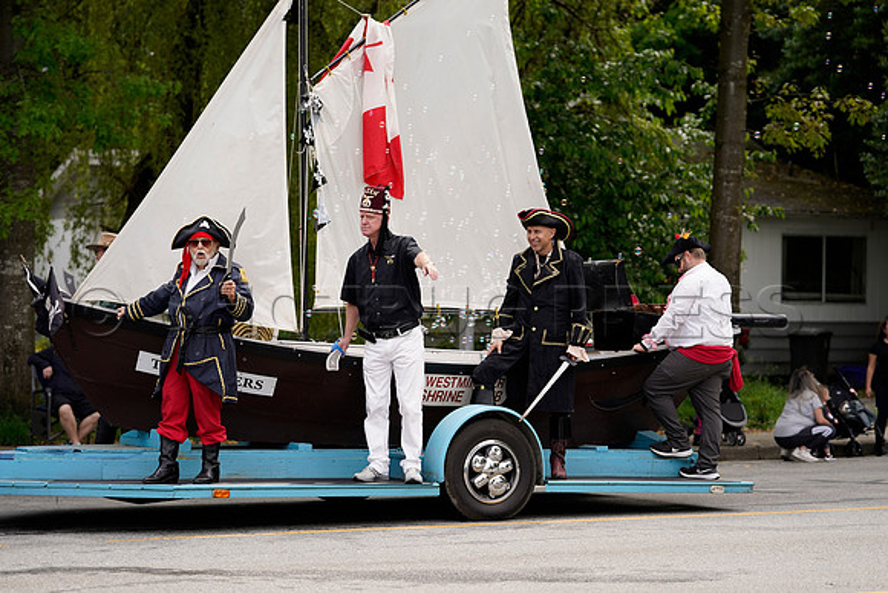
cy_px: 296
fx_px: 2319
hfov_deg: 21.7
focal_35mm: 94
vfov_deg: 14.6
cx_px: 444
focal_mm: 94
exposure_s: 1/400
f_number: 2.8
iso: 160
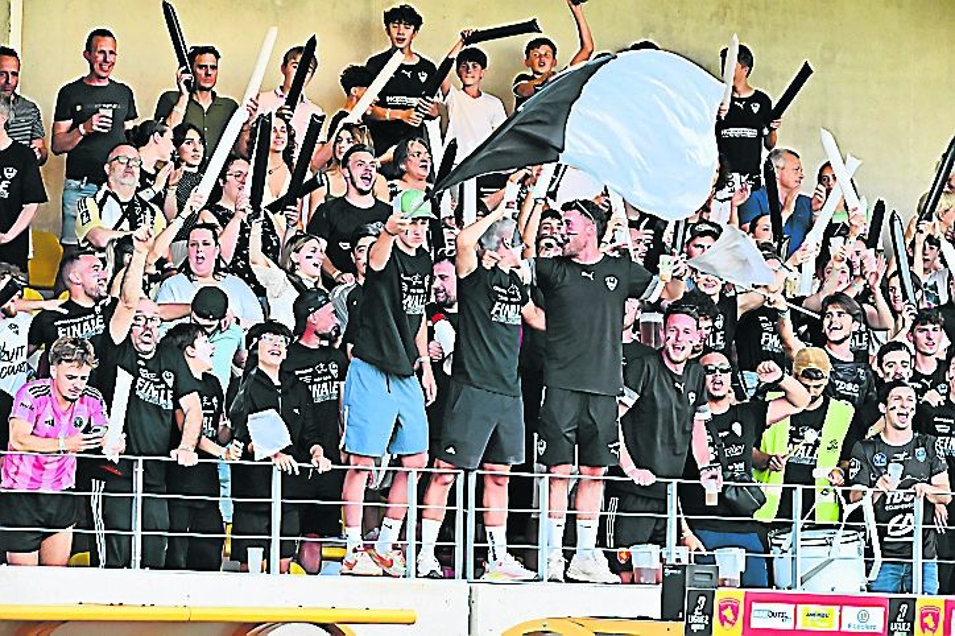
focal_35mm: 190
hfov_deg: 10.8
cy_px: 318
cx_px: 478
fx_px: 5038
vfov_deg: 7.2
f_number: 10
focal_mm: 190
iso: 4500
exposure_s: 1/500
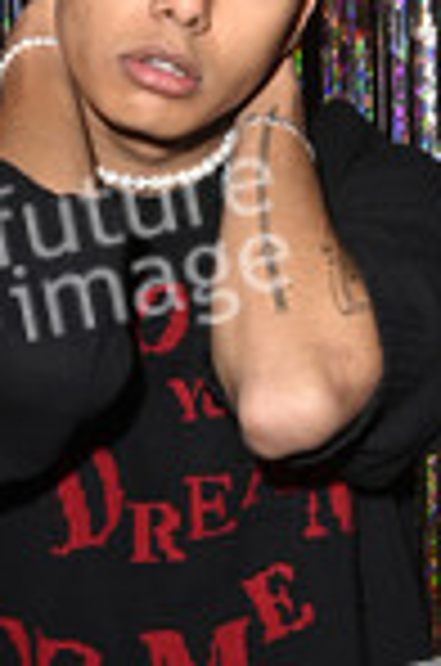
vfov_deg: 27.4
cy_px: 490
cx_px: 189
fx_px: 1348
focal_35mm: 73
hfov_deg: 18.6
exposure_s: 1/60
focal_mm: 27
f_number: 5.6
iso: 2000
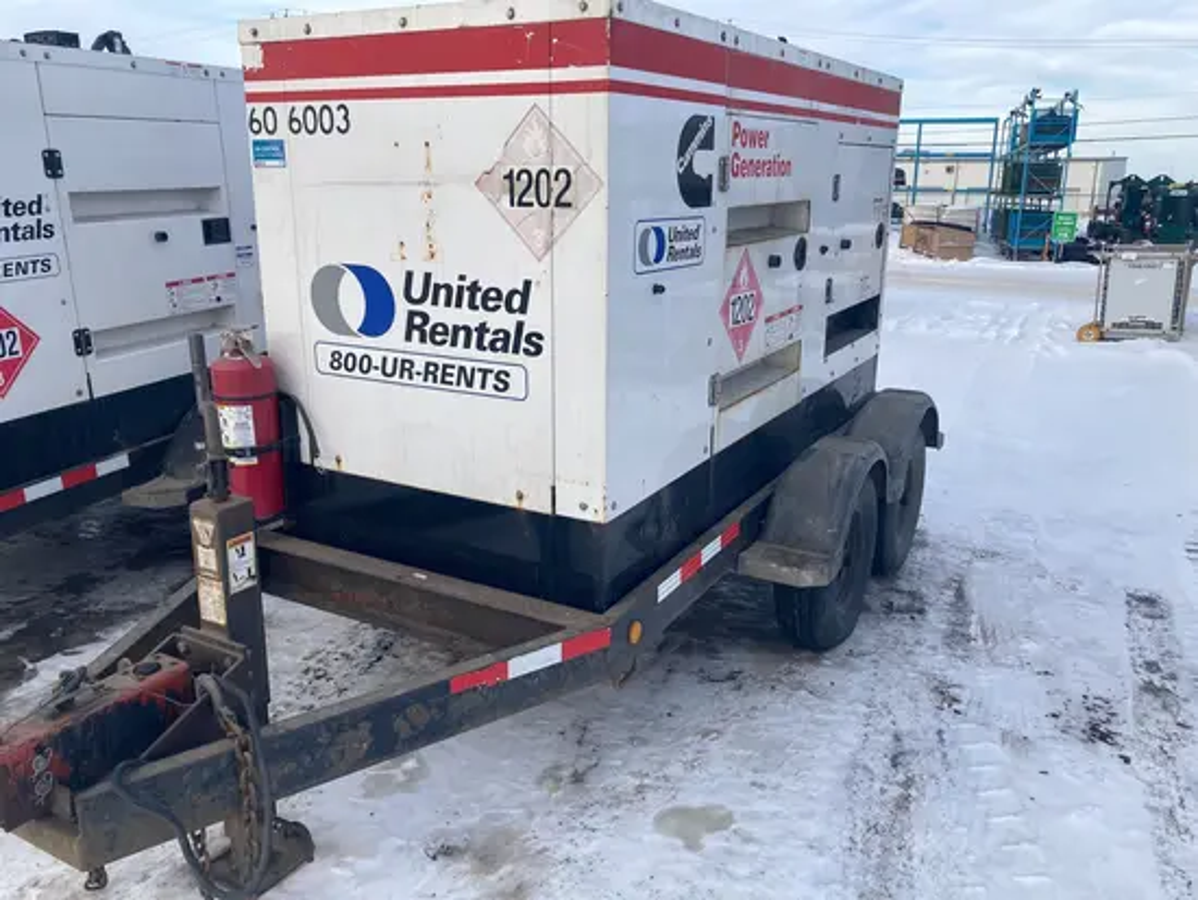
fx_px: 969
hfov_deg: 63.4
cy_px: 450
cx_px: 599
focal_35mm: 28
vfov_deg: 49.8
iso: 20
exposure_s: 1/923
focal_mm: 3.99
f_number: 1.8
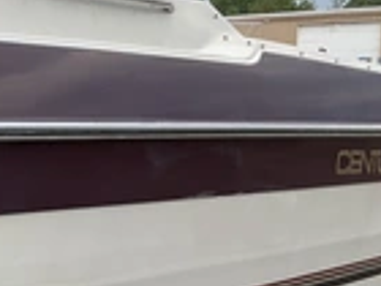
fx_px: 914
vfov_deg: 17.7
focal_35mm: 83
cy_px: 196
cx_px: -106
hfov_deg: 21.4
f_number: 1.8
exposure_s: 1/586
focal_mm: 3
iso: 25
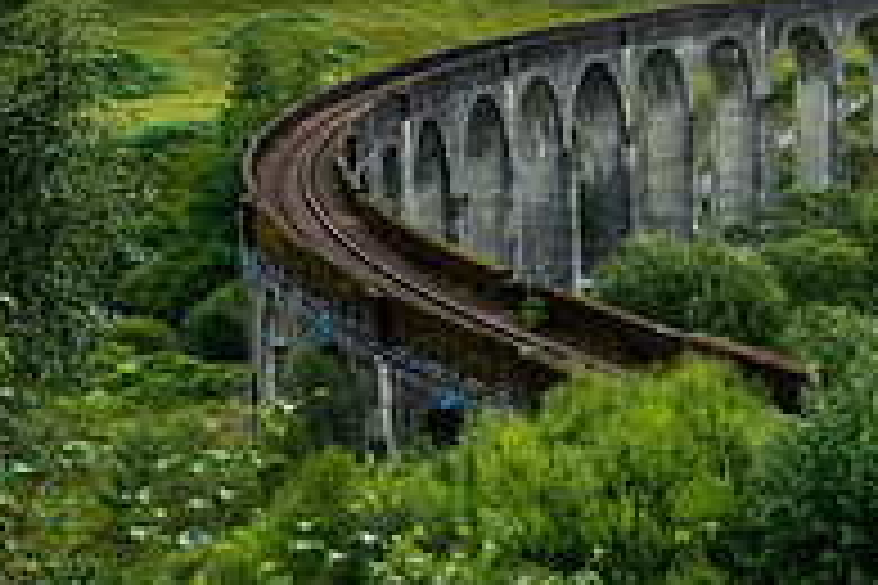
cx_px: 1279
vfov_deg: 13.1
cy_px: 128
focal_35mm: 104
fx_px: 2536
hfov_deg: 17.8
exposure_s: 1/50
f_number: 22
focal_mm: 35
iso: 500
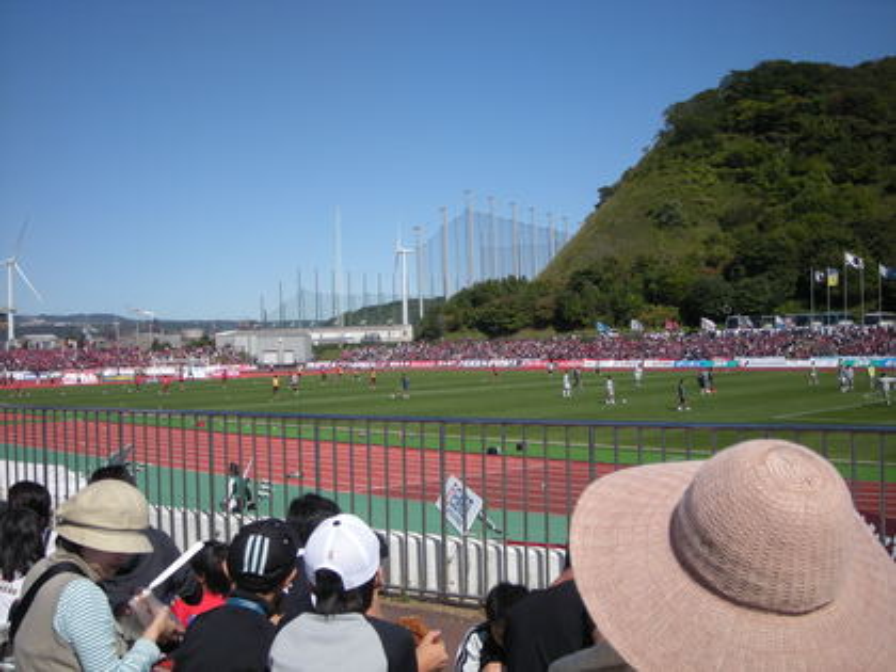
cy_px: 336
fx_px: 1139
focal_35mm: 44
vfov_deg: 32.9
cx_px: 448
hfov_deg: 42.9
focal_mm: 7.1
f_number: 6.1
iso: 64
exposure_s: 1/337
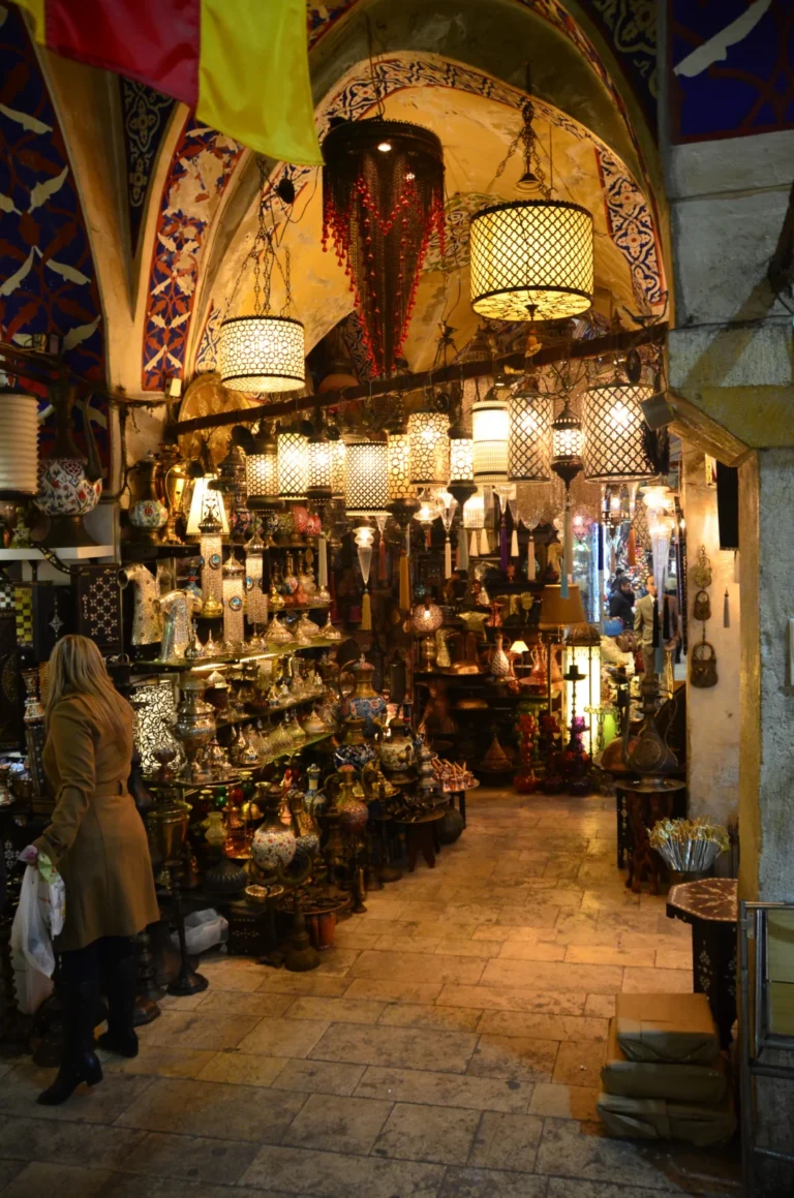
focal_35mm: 27
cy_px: 599
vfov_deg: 67.5
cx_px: 397
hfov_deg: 47.7
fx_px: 897
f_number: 3.5
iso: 1250
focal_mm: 18
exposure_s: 1/100
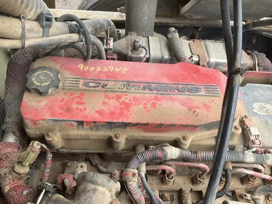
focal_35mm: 29
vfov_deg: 48.2
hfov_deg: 61.7
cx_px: 136
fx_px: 228
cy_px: 102
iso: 50
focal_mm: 3
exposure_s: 1/122
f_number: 1.8
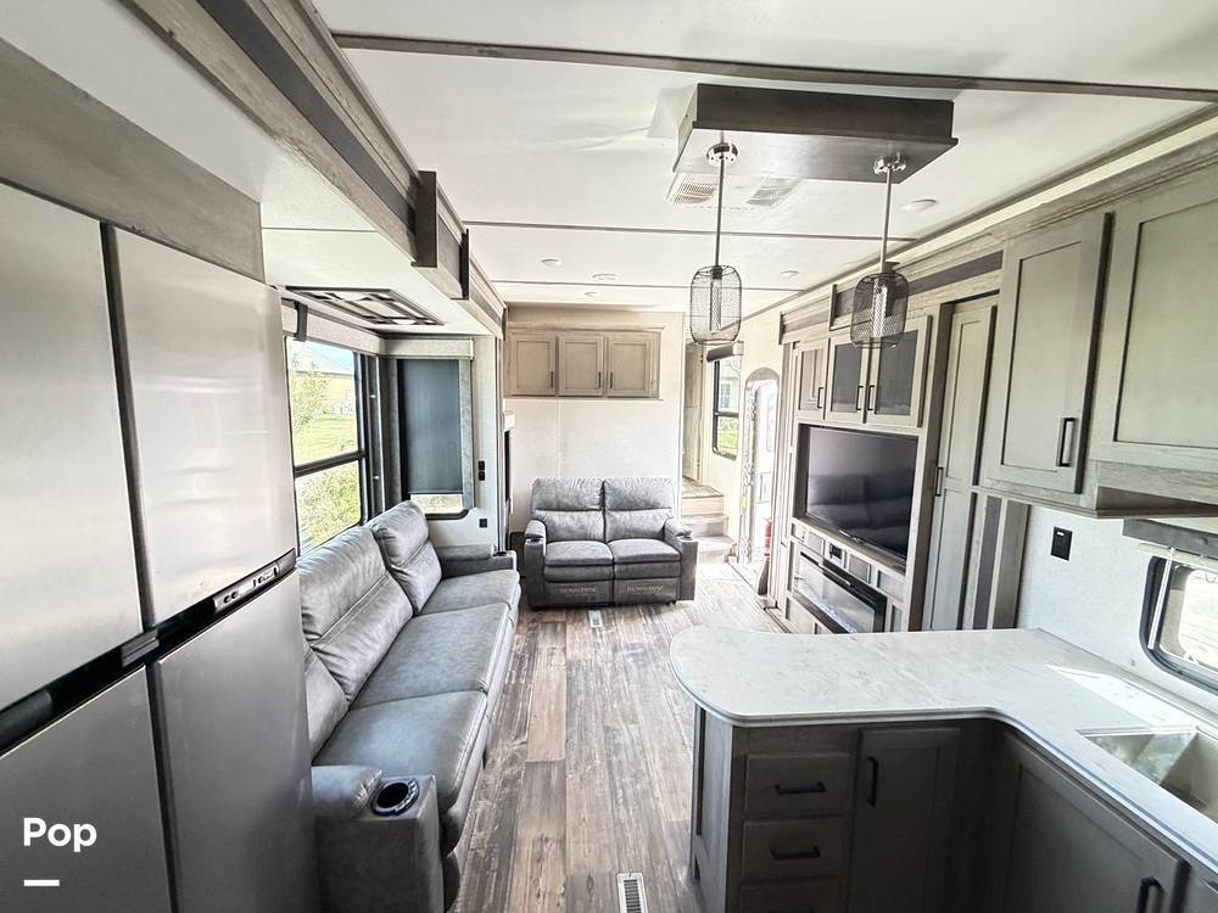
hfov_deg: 102.1
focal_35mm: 14
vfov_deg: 85.7
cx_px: 609
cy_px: 456
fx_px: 493
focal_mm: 2.22
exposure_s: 1/60
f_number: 2.2
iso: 500
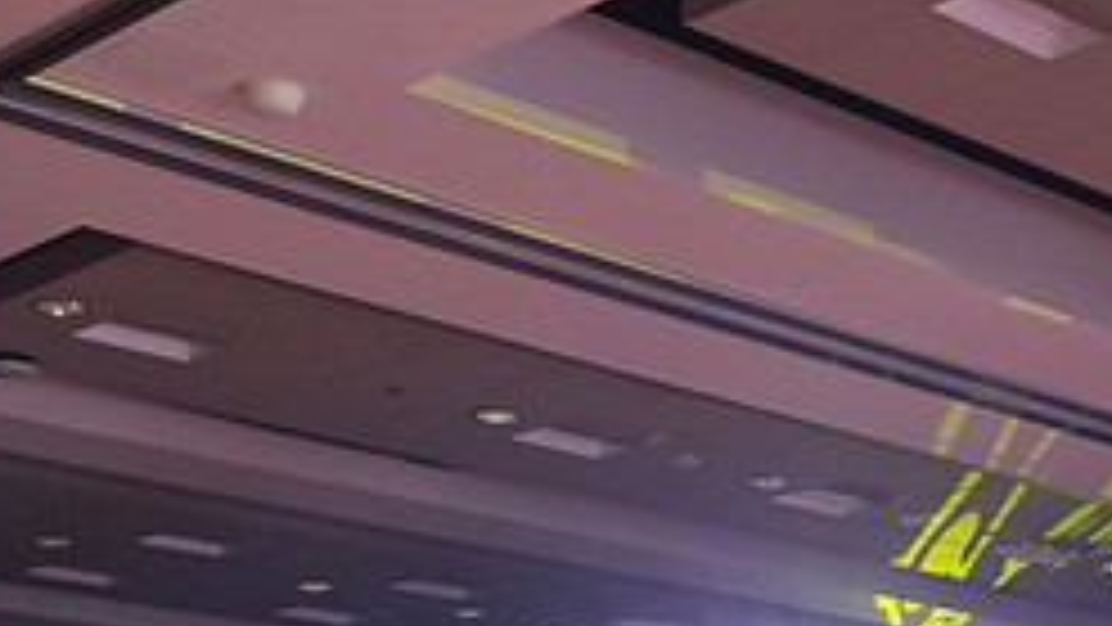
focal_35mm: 91
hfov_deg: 23.2
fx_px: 2683
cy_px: 1225
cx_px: 808
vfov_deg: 12.0
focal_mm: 25
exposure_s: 1/400
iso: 2000
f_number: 4
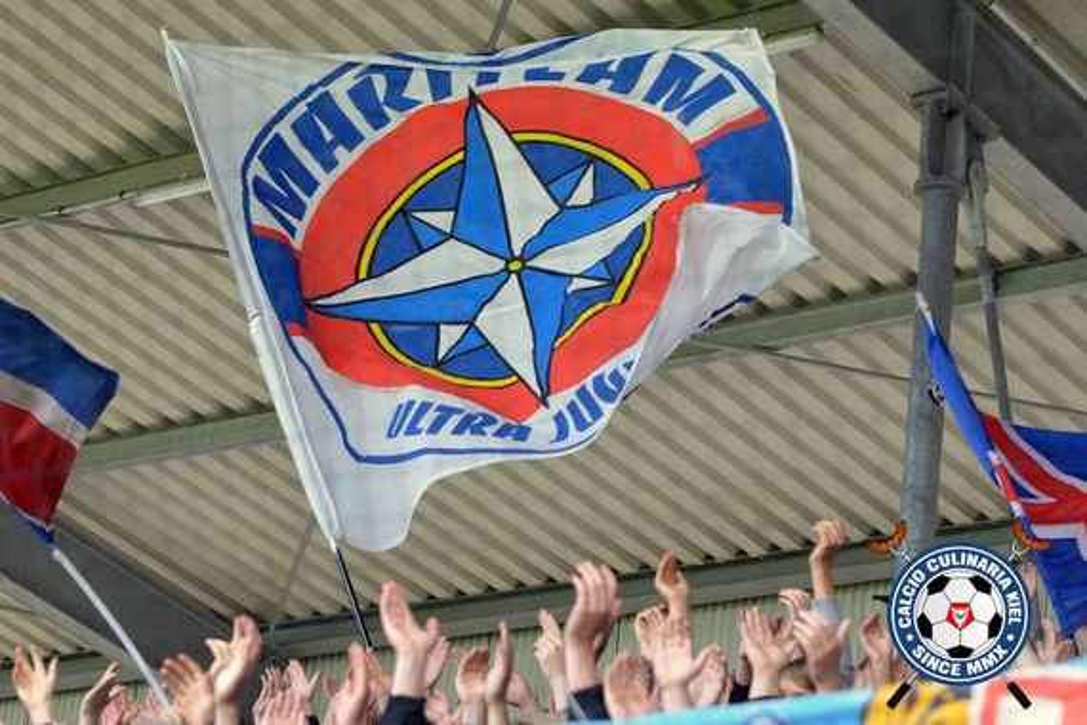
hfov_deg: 19.5
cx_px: 544
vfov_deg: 13.0
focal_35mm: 105
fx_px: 3170
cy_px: 362
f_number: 3.5
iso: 800
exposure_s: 1/1000
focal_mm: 70
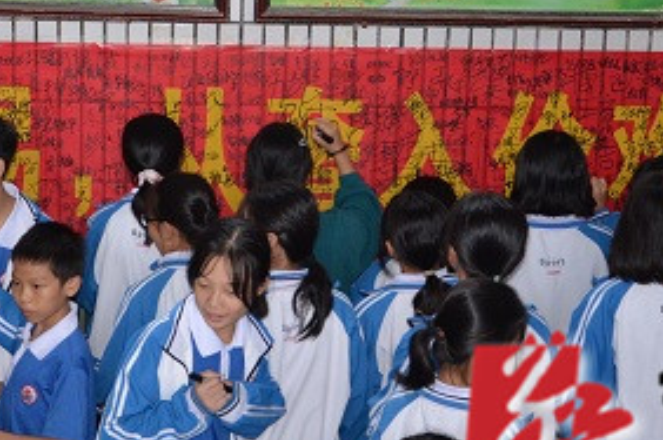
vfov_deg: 16.3
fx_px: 1526
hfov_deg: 24.4
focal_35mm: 83
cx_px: 242
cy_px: 76
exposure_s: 1/60
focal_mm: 26
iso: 800
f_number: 4
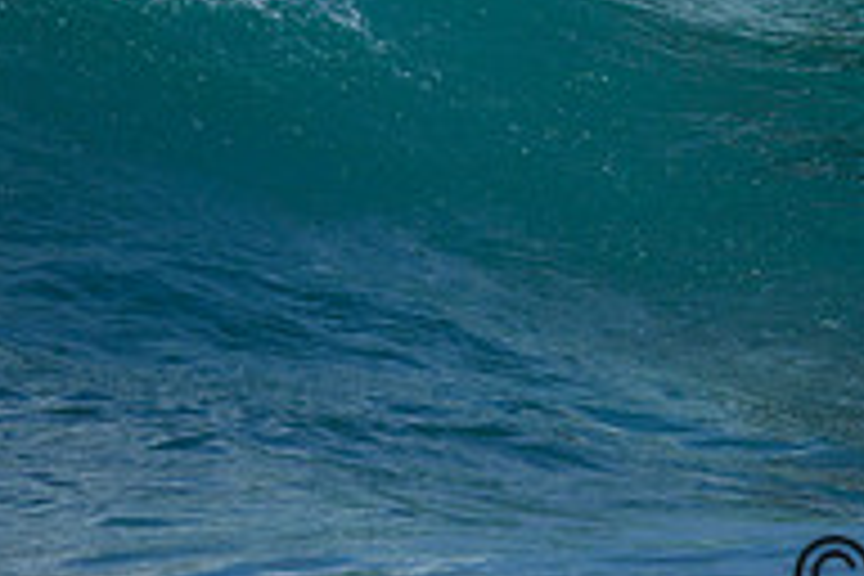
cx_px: 879
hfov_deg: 0.7
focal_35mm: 2904
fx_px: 69691
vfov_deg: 0.5
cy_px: -345
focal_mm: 800
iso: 320
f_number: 6.3
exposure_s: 1/2500
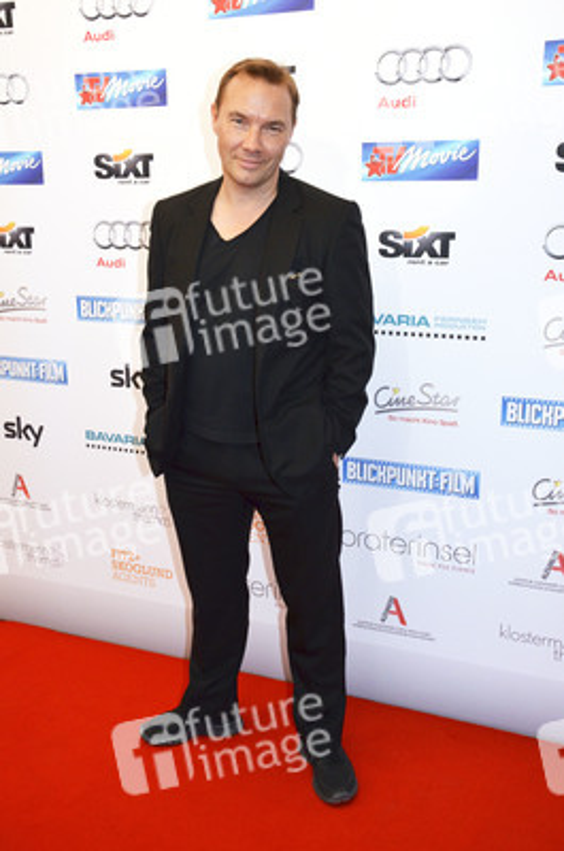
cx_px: 282
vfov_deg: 49.6
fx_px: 920
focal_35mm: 39
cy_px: 426
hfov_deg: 34.1
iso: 1600
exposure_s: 1/200
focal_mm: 26
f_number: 6.3
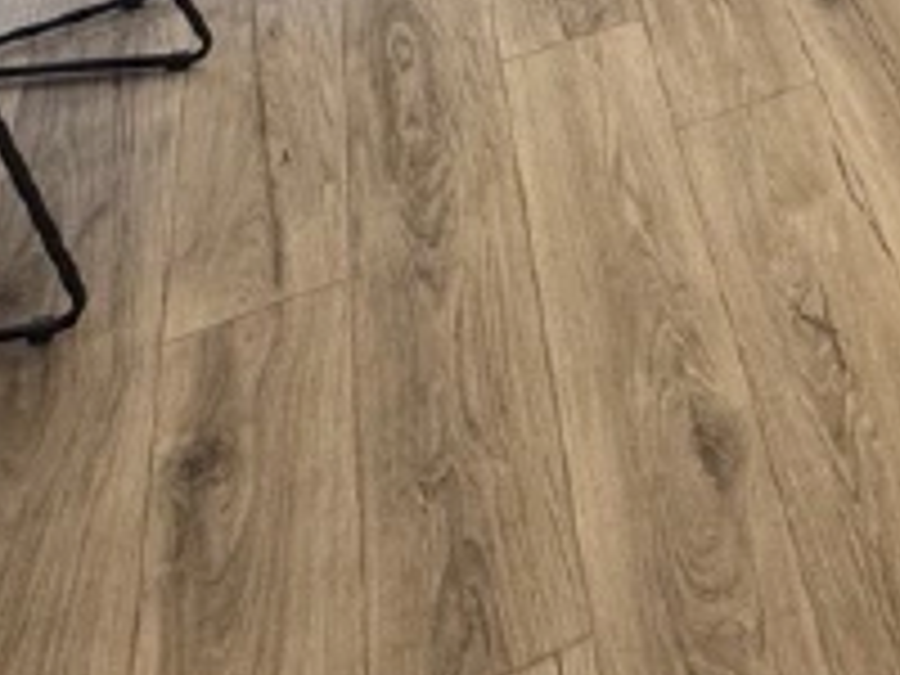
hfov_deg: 30.3
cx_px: 1017
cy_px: -644
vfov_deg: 18.3
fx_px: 1456
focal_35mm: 56
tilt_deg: -20.8
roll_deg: -0.8
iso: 160
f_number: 2.2
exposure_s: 1/99
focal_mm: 2.22
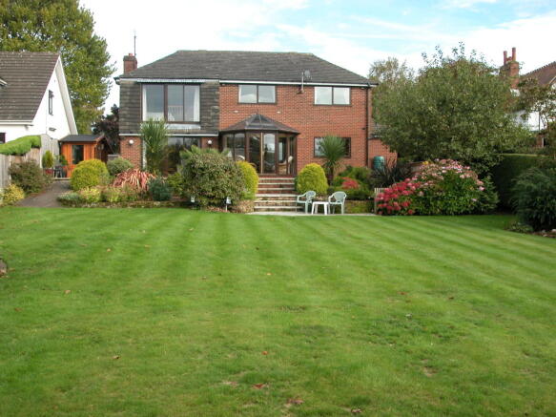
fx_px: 530
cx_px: 278
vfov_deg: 42.9
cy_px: 208
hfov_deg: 55.4
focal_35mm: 33
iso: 100
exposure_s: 1/189
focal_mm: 8.3
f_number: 5.2
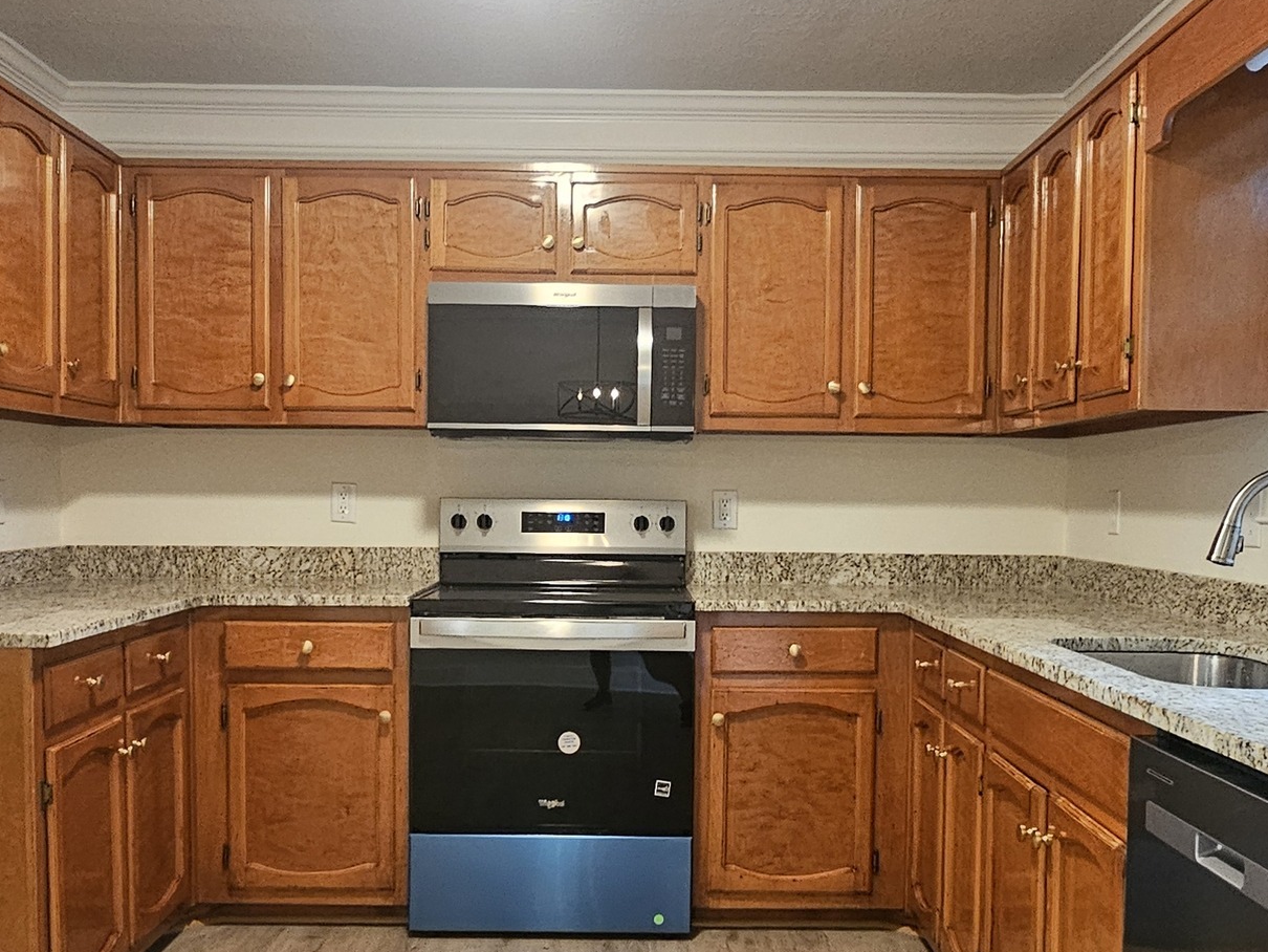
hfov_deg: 55.3
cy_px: 557
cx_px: 654
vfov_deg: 42.8
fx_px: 1209
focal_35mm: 33
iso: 500
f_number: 2.2
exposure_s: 1/30
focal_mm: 2.2
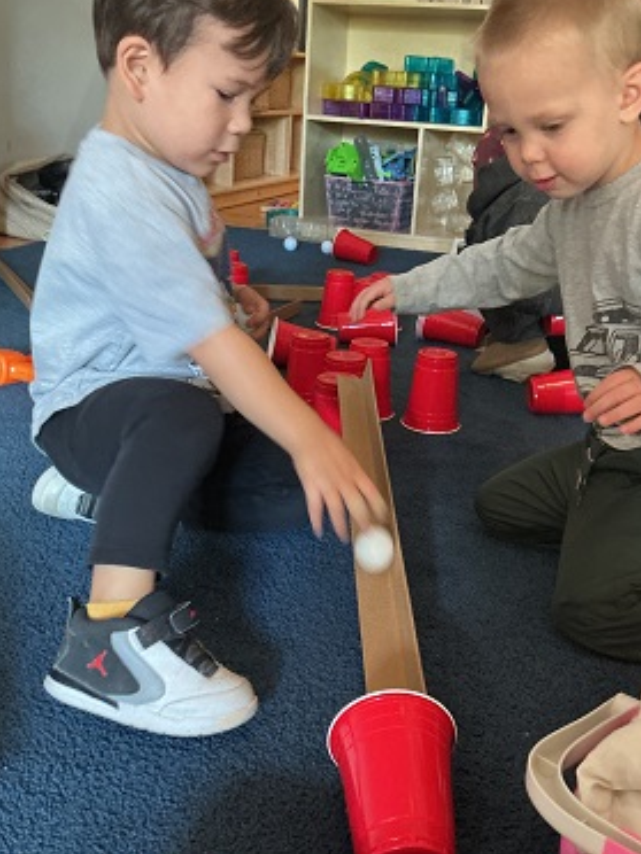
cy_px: 471
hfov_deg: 36.8
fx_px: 963
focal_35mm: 39
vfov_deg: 47.8
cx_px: 343
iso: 500
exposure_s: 1/30
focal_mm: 3
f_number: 1.8
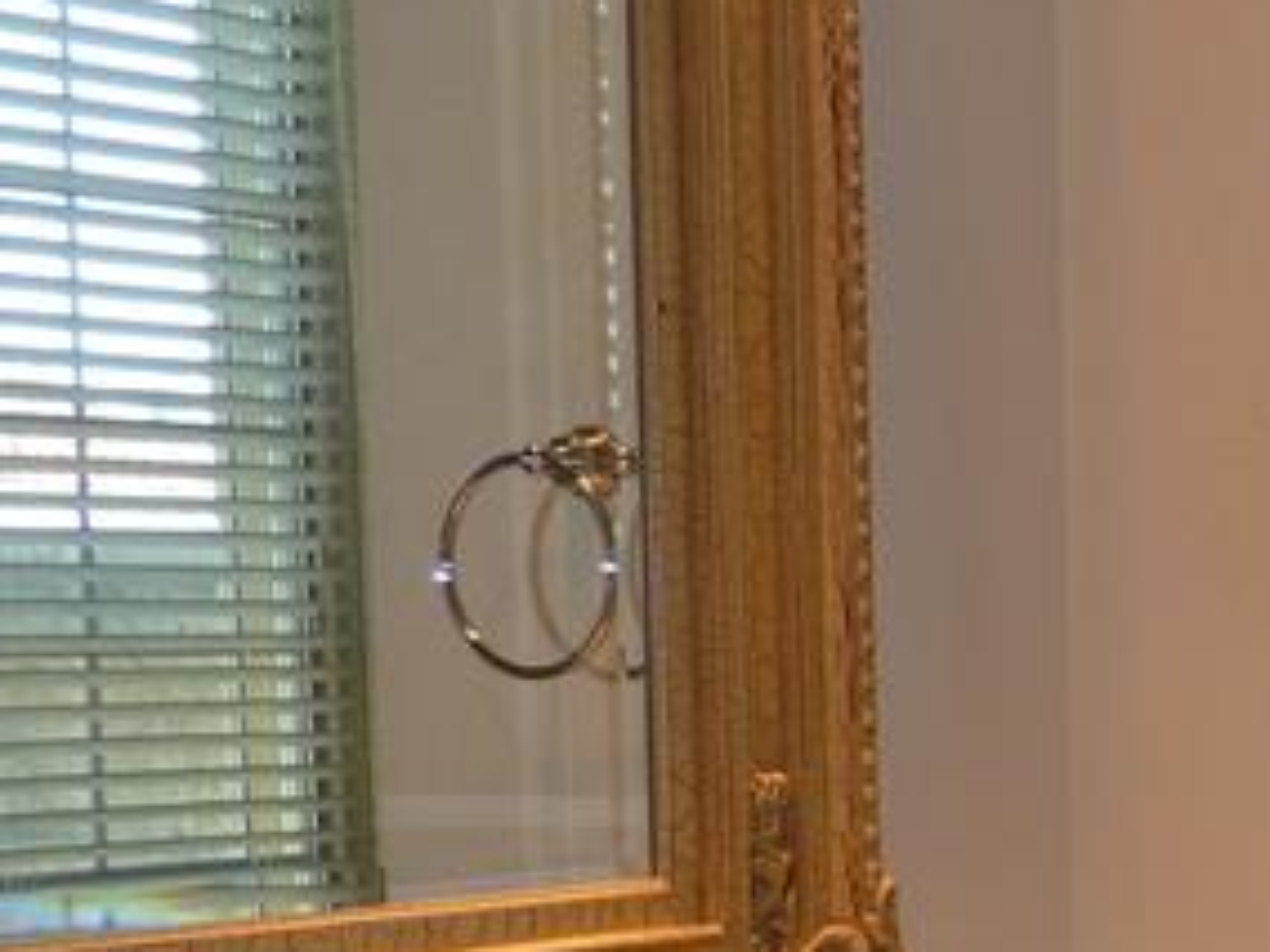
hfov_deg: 18.6
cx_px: 2039
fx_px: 3302
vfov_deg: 16.0
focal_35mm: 90
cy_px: 1046
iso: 100
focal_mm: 4.1
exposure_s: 1/30
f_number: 3.3
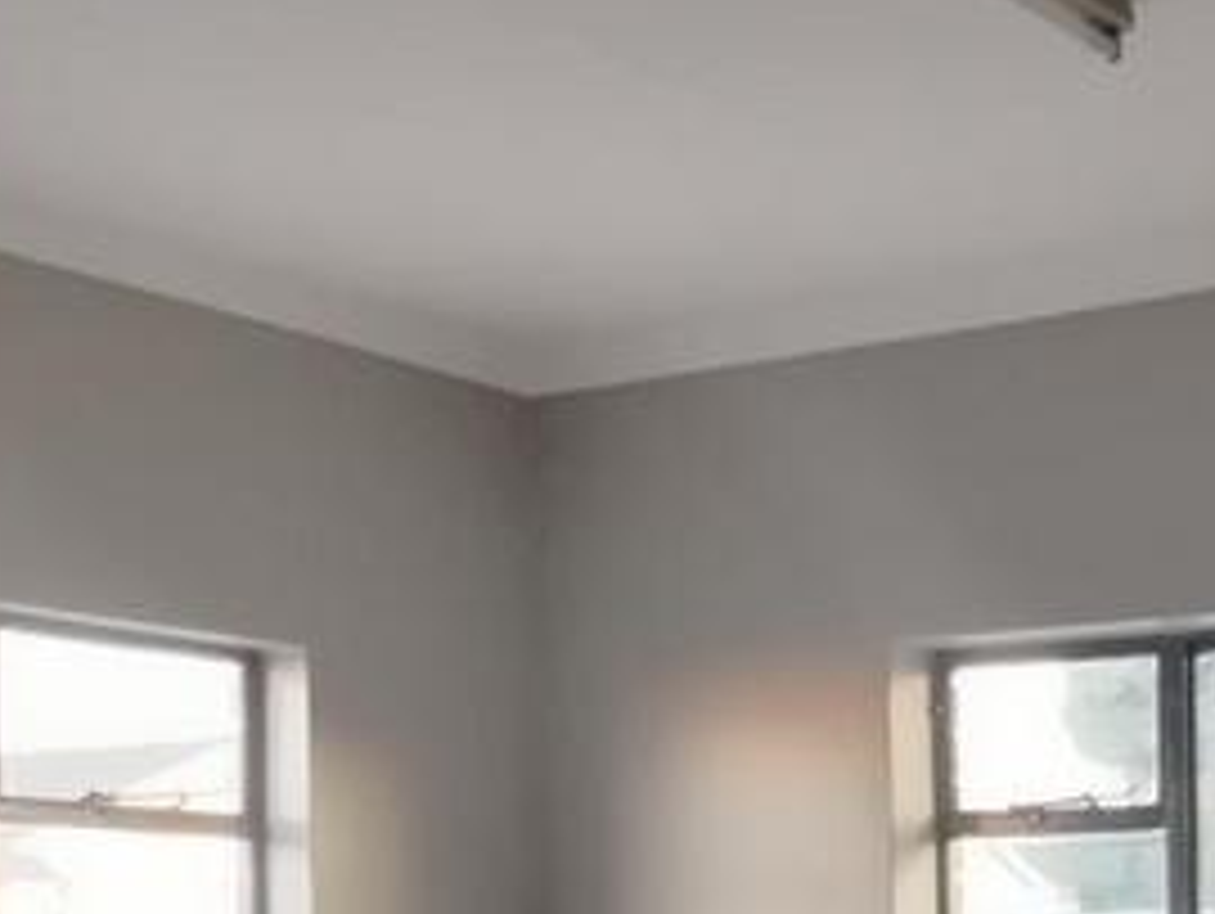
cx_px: 1404
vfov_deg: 19.6
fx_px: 2494
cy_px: 1085
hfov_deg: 25.0
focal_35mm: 71
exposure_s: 1/100
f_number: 1.75
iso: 1669
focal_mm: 5.25
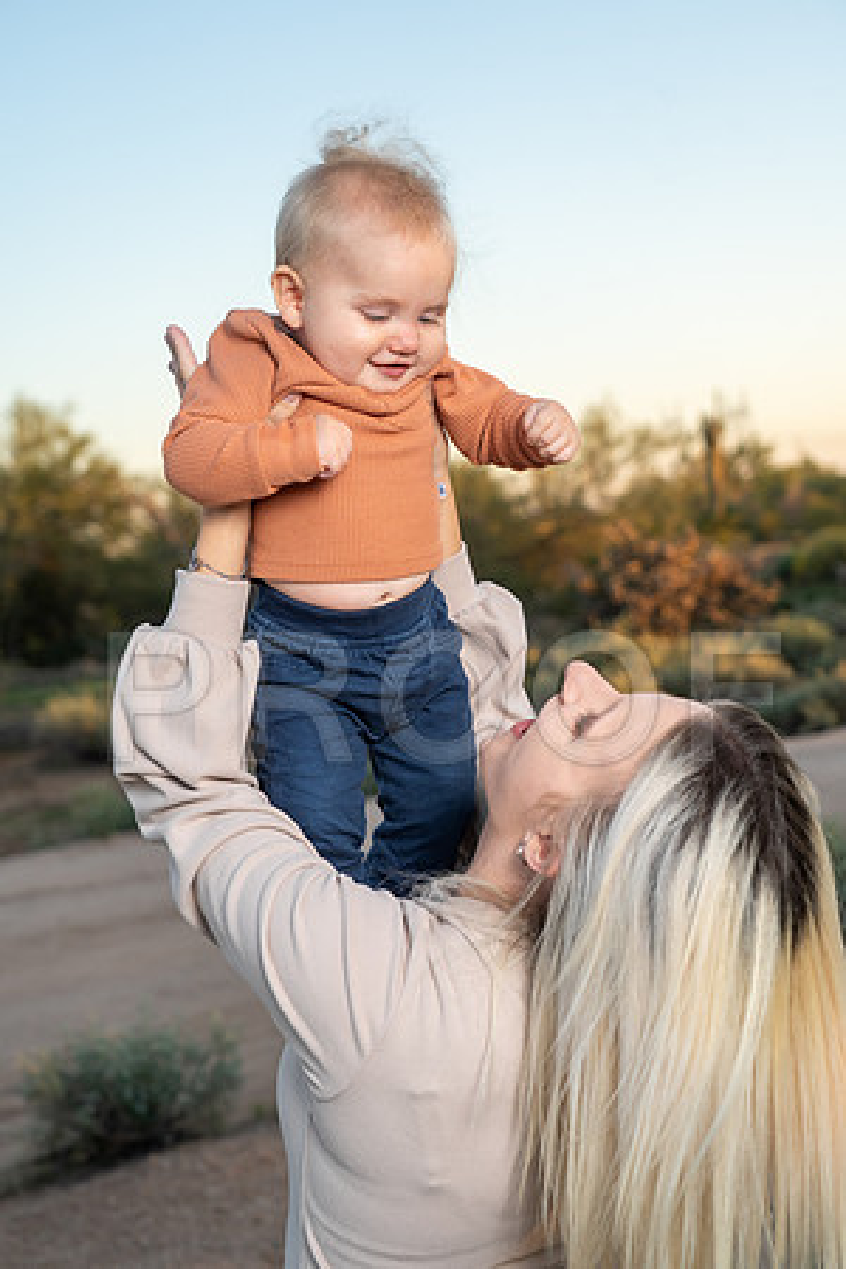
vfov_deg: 35.1
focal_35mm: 57
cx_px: 423
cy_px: 634
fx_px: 2009
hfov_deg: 23.8
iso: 100
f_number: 5
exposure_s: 1/160
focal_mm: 57
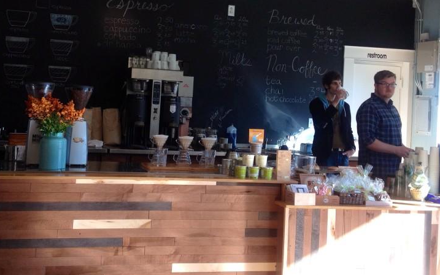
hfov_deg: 38.1
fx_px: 635
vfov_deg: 24.3
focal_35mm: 53
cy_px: 88
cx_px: 189
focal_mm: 4.28
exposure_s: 1/120
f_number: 2.4
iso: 64
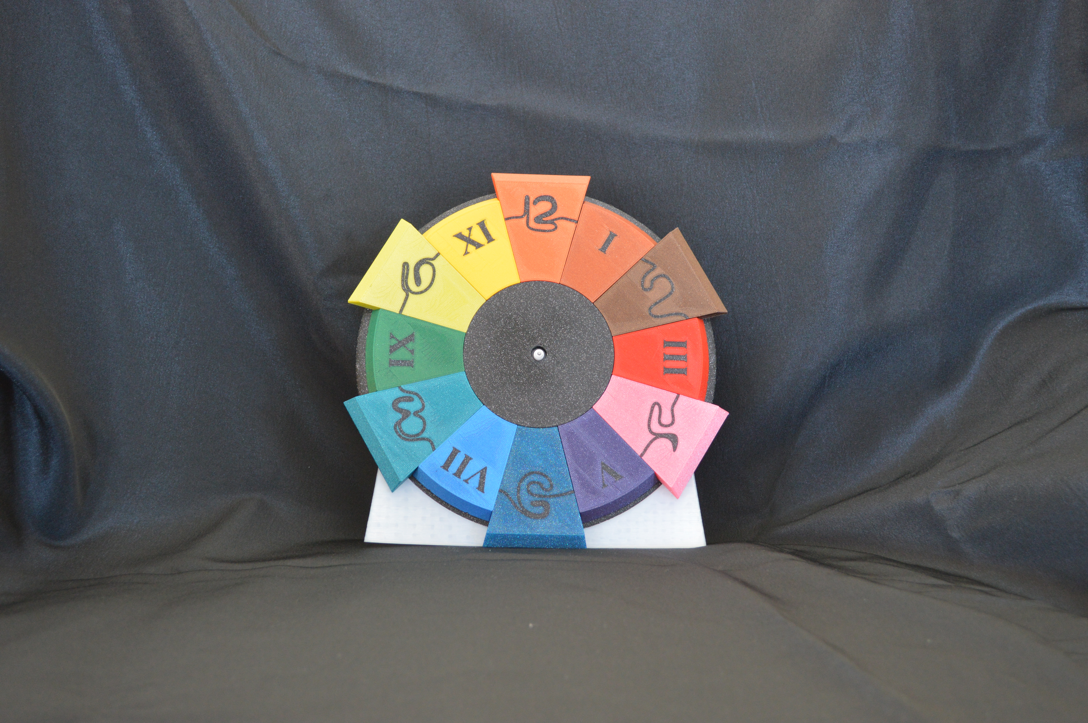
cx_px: 544
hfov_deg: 37.9
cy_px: 362
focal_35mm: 52
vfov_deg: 25.7
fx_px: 1585
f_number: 5
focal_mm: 35
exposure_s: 1/10
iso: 800
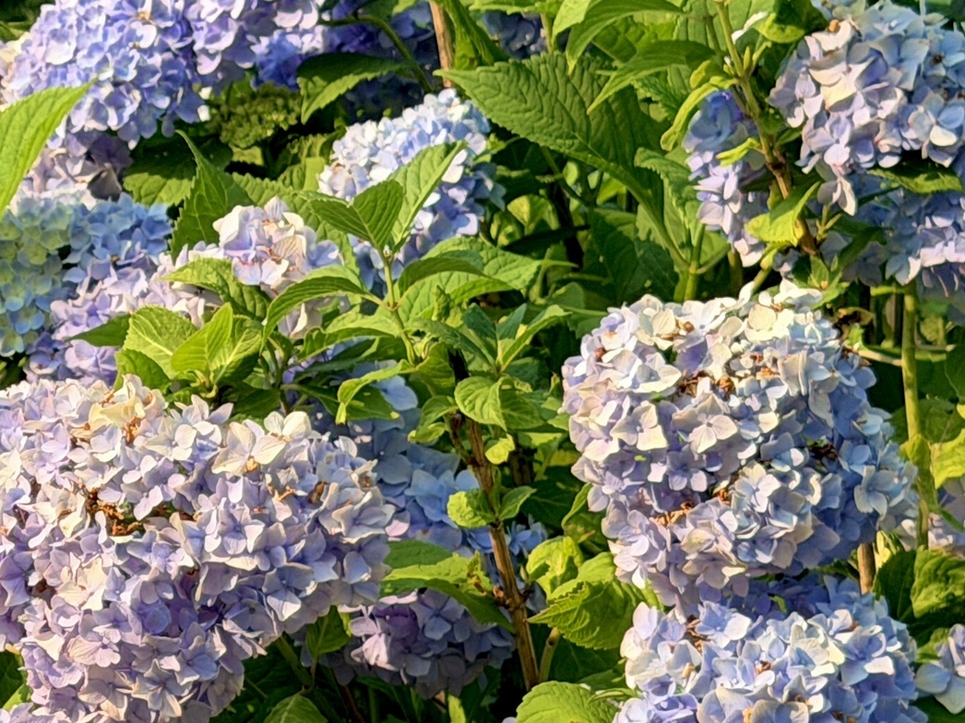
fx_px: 3930
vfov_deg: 10.4
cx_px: -380
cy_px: 682
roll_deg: +1.0
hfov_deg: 13.4
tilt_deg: -3.6
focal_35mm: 141
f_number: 1.78
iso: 64
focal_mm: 6.76
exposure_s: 1/1543
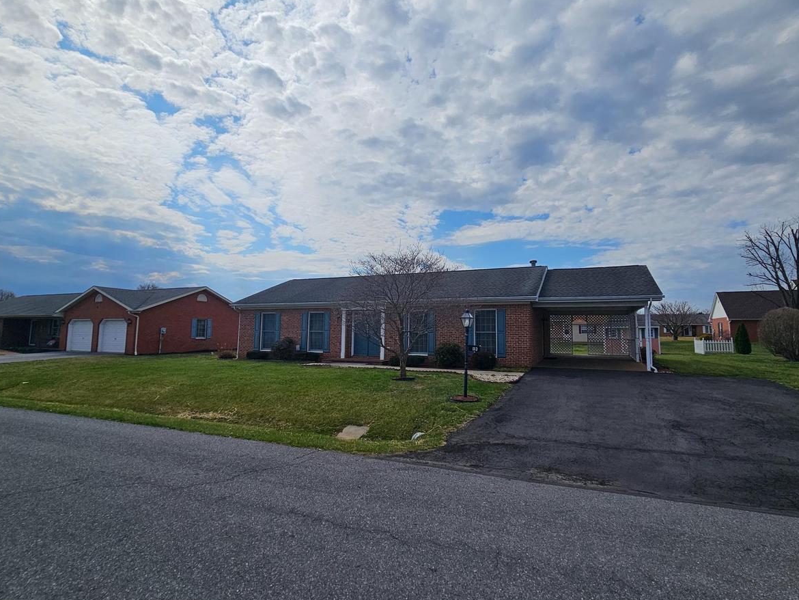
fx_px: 369
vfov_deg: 78.1
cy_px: 290
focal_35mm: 16
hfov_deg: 94.3
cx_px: 429
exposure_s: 1/7732
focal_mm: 2.2
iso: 50
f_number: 2.2
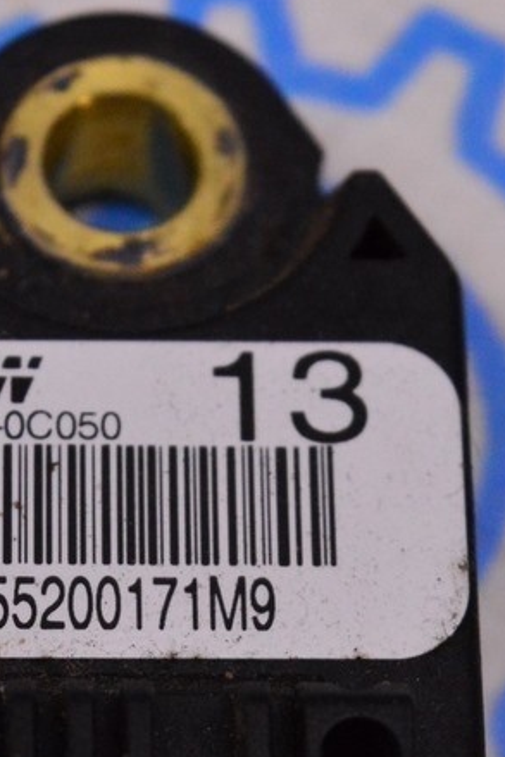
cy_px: 477
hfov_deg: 7.1
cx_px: 21
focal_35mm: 192
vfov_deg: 10.7
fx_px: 4040
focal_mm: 55
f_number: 8
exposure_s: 1/320
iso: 3200
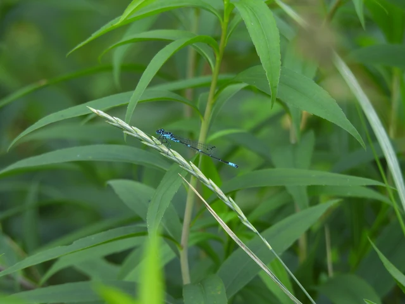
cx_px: 202
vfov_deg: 2.1
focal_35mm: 700
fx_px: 8190
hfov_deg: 2.8
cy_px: 152
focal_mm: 125
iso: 100
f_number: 5.6
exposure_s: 1/60
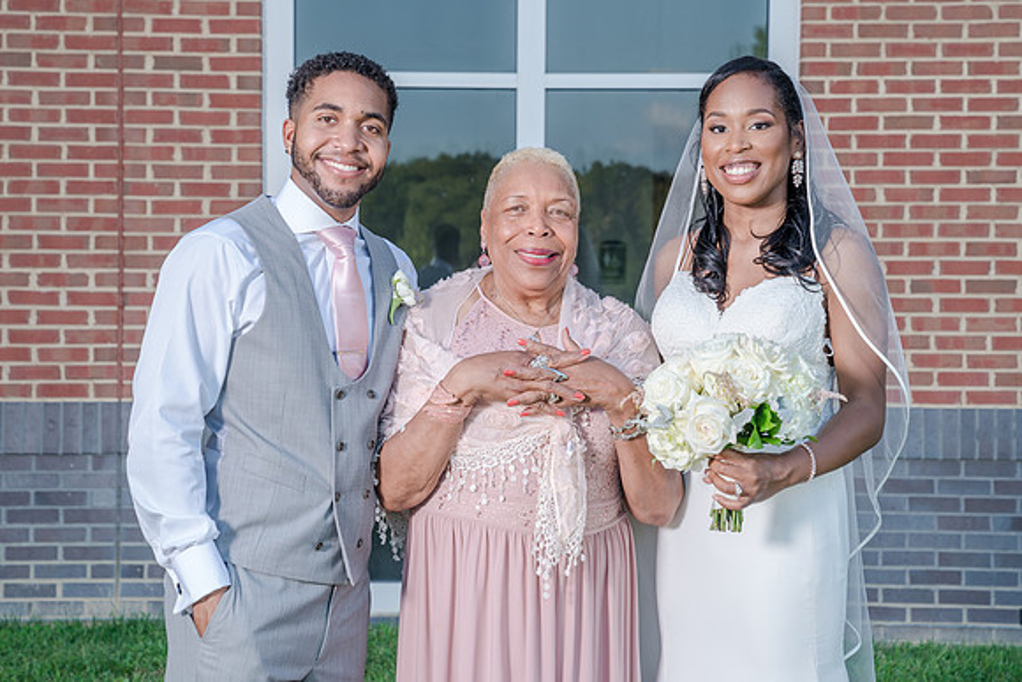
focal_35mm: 82
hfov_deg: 24.9
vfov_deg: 16.8
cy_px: 304
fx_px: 2315
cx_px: 510
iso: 200
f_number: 5.6
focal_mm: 70
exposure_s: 1/200
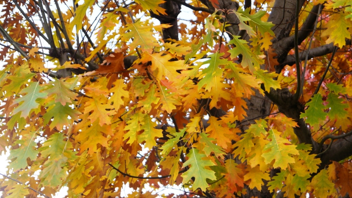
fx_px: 859
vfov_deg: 13.1
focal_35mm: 92
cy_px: 126
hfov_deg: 23.2
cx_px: 175
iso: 250
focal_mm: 42
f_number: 5.6
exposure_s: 1/80
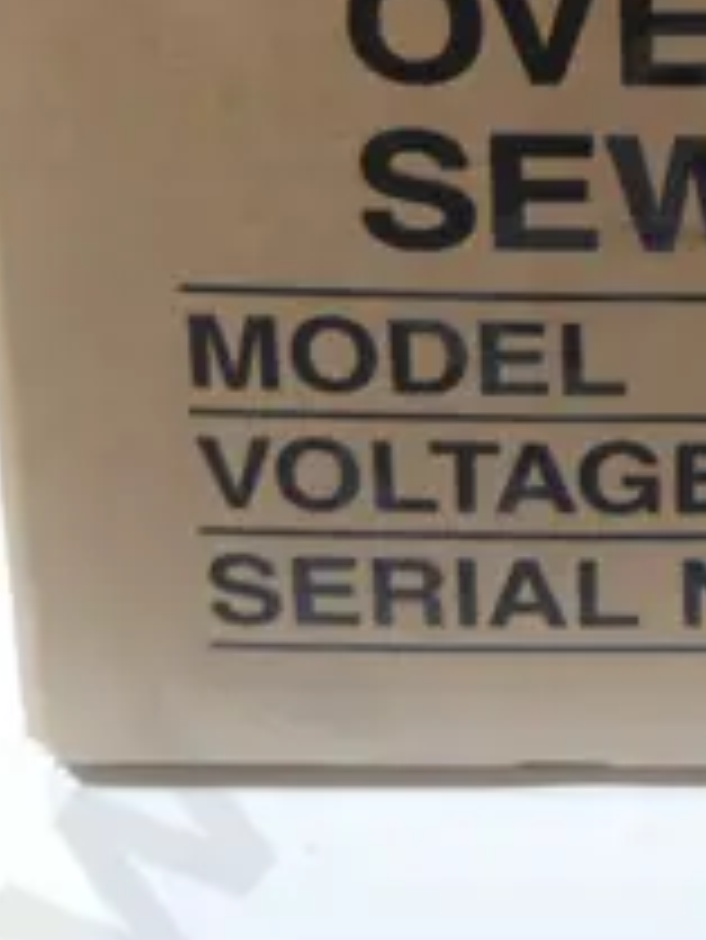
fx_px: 3722
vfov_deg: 13.3
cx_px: 1234
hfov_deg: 10.3
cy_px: -594
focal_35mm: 137
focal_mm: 14
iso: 250
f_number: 3.5
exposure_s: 1/60
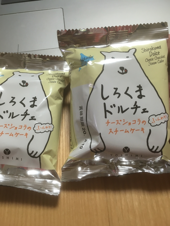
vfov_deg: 61.7
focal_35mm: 29
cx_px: 85
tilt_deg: -58.9
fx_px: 190
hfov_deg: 48.2
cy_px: 113
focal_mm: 4.15
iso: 64
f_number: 2.2
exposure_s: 1/30
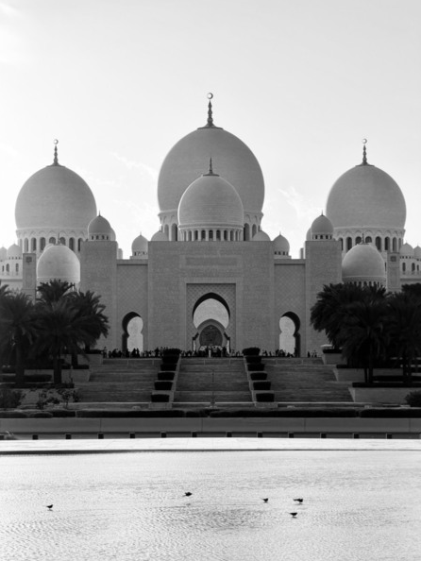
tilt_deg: +3.1
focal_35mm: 101
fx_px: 1637
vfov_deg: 19.4
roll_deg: +0.5
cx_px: 211
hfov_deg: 14.7
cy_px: 280
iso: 20
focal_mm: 16.89
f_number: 2.8
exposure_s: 1/789
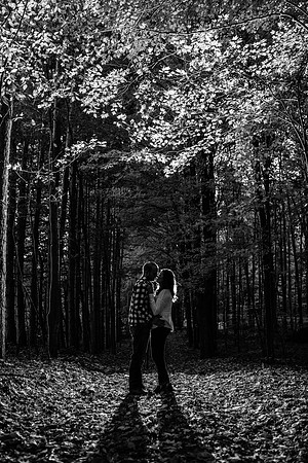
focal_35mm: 35
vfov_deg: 54.4
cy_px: 232
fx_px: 449
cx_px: 154
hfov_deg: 37.9
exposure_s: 1/200
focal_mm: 35
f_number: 2.8
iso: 320
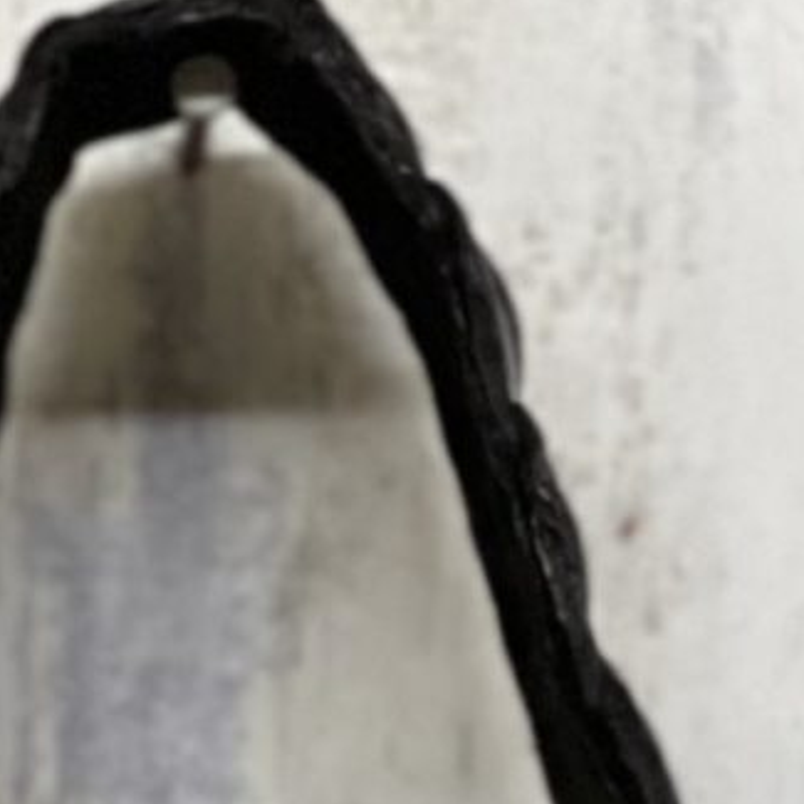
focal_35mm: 446
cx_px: 193
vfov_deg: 3.8
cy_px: 2833
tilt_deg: -8.5
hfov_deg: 3.9
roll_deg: +1.7
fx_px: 11720
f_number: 2.2
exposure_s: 1/33
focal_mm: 7.5
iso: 125
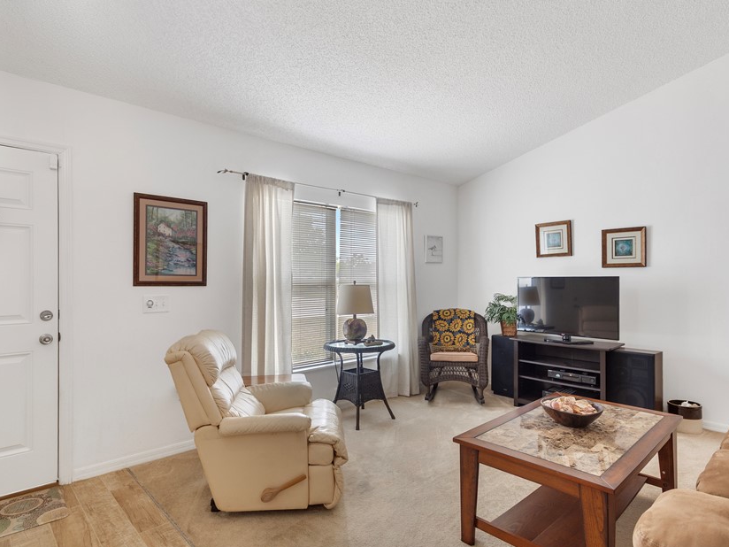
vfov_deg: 68.6
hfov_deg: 84.6
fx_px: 400
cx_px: 378
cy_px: 257
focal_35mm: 19
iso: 320
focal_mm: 10
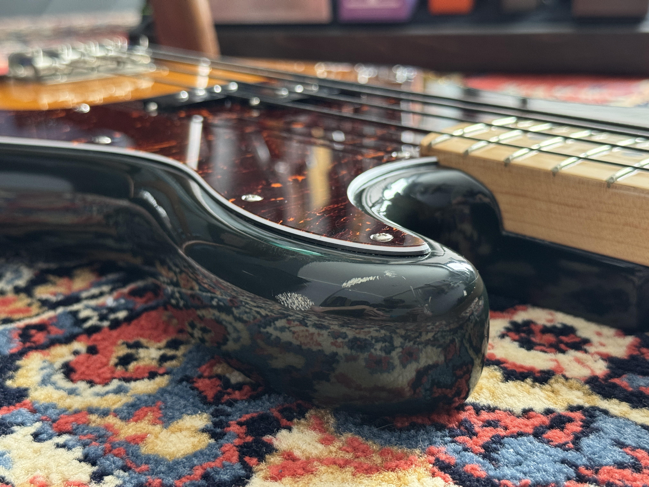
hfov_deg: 39.7
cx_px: 324
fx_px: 900
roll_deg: +1.7
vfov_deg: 30.3
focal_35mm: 48
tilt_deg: -17.2
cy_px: 244
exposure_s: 1/40
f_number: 1.78
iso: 320
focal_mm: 6.76
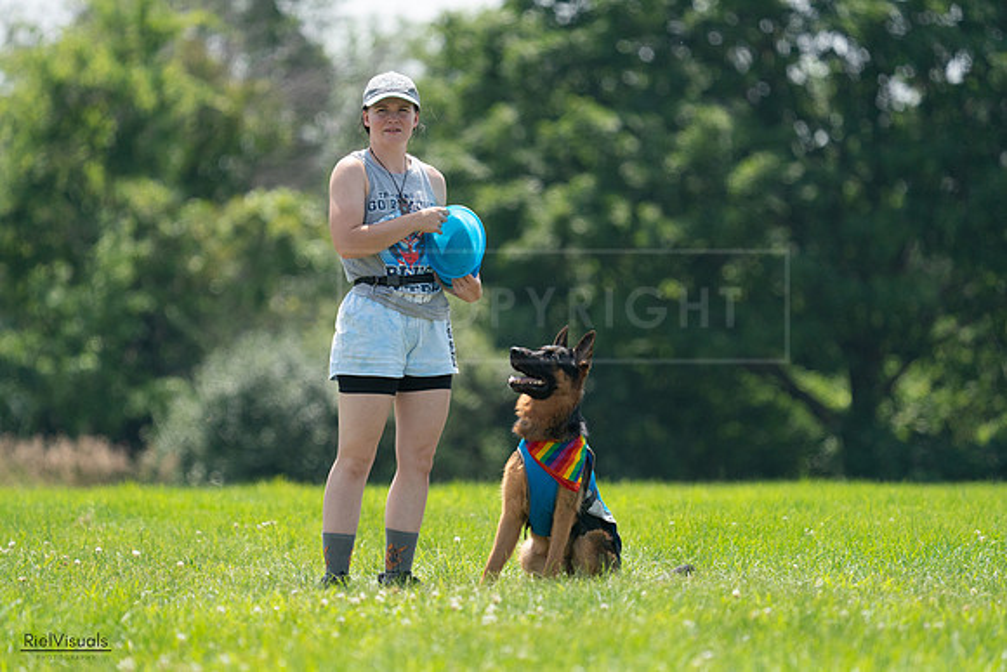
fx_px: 11191
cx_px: 504
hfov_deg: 5.2
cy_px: 336
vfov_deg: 3.4
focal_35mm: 400
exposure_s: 1/4000
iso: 1600
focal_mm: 400
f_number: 6.3
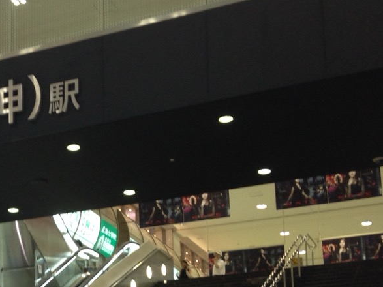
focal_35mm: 90
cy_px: 324
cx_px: -3
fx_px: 996
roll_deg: -1.3
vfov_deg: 15.9
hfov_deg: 21.0
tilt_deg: +11.5
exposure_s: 1/20
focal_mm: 4.12
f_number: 2.4
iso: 64
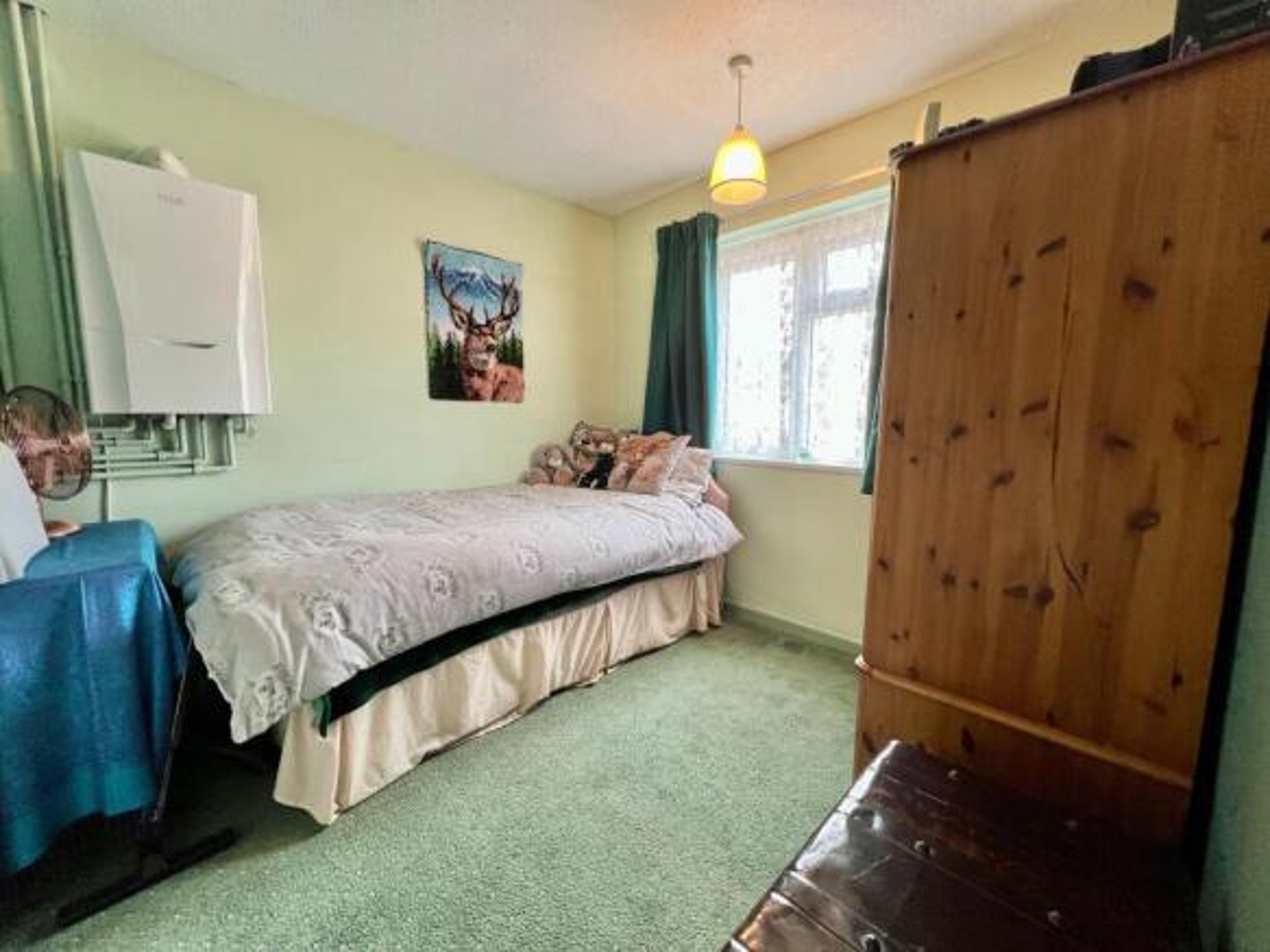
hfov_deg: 106.2
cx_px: 635
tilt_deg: -7.2
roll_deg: -0.8
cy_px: 476
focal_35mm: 13
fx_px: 477
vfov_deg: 89.9
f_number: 1.8
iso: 160
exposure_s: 1/100
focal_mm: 1.57
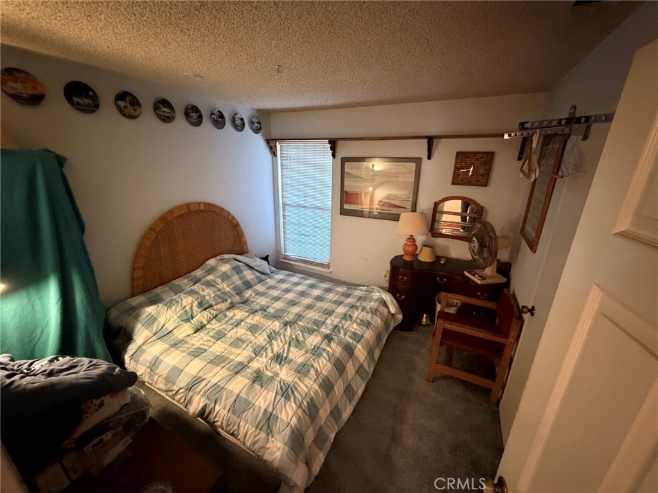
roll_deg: -0.3
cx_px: 329
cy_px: 246
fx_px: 266
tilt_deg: -18.3
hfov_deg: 102.1
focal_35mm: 14
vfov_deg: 85.7
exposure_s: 1/40
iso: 1250
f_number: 2.2
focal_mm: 2.22
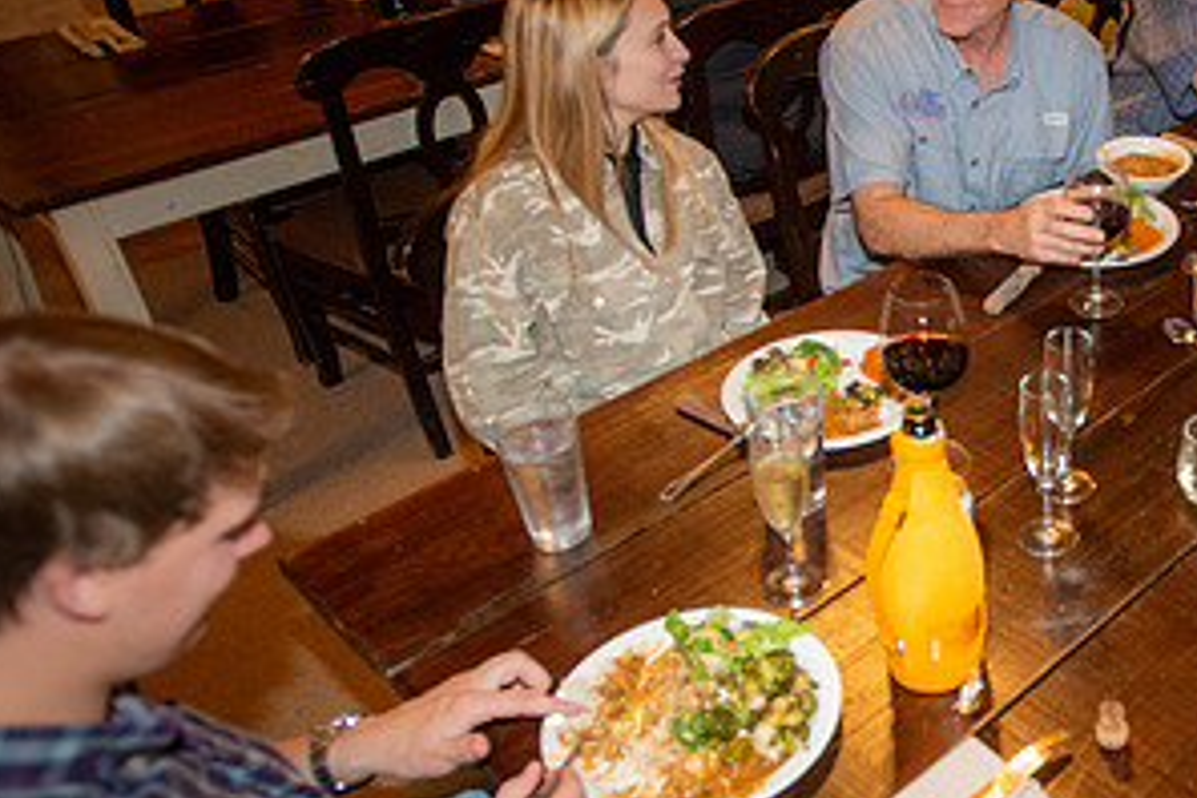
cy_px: 355
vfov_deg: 34.2
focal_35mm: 39
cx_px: 1141
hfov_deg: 43.8
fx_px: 1297
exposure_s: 1/125
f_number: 3.5
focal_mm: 20
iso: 4000
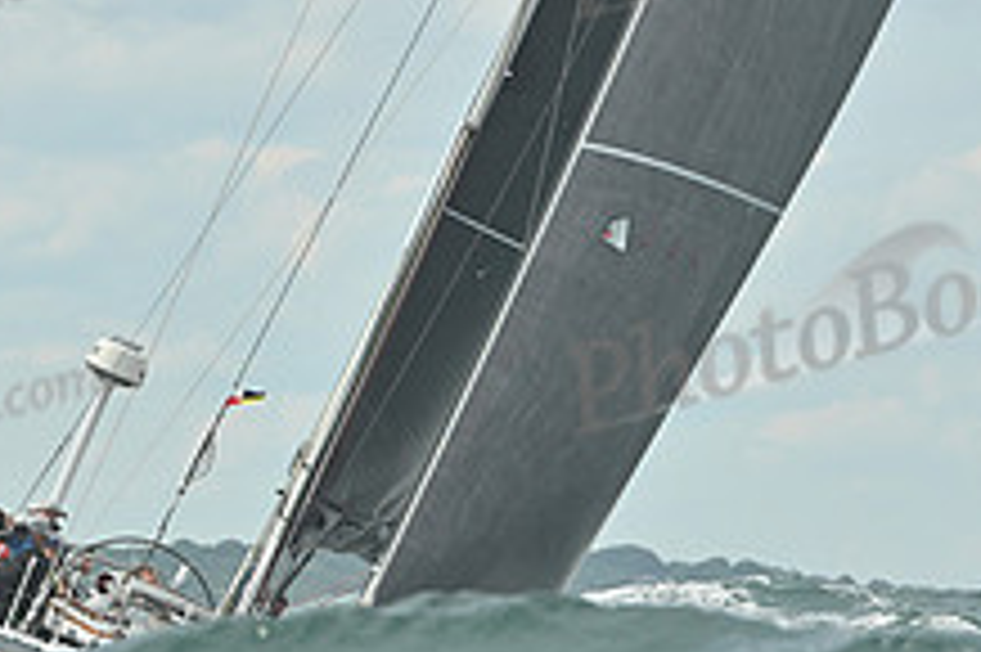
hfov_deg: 3.9
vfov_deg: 2.6
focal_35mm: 532
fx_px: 14486
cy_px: 614
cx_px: 338
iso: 320
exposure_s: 1/1250
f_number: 10
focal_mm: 200
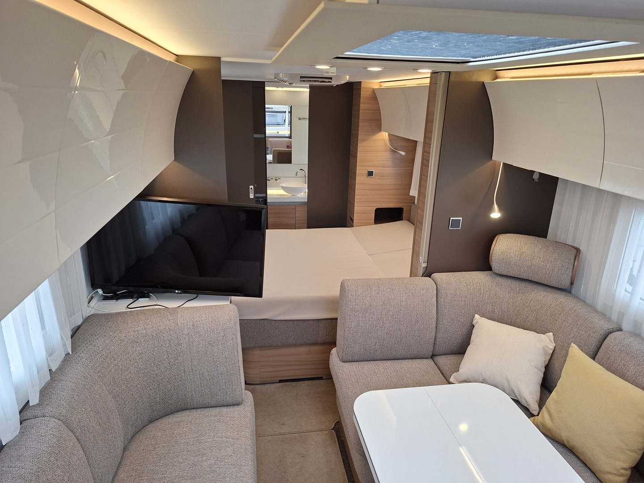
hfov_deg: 73.9
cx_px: 322
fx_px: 428
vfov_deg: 58.9
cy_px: 242
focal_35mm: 23
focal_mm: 5.54
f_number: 1.8
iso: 200
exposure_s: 1/100
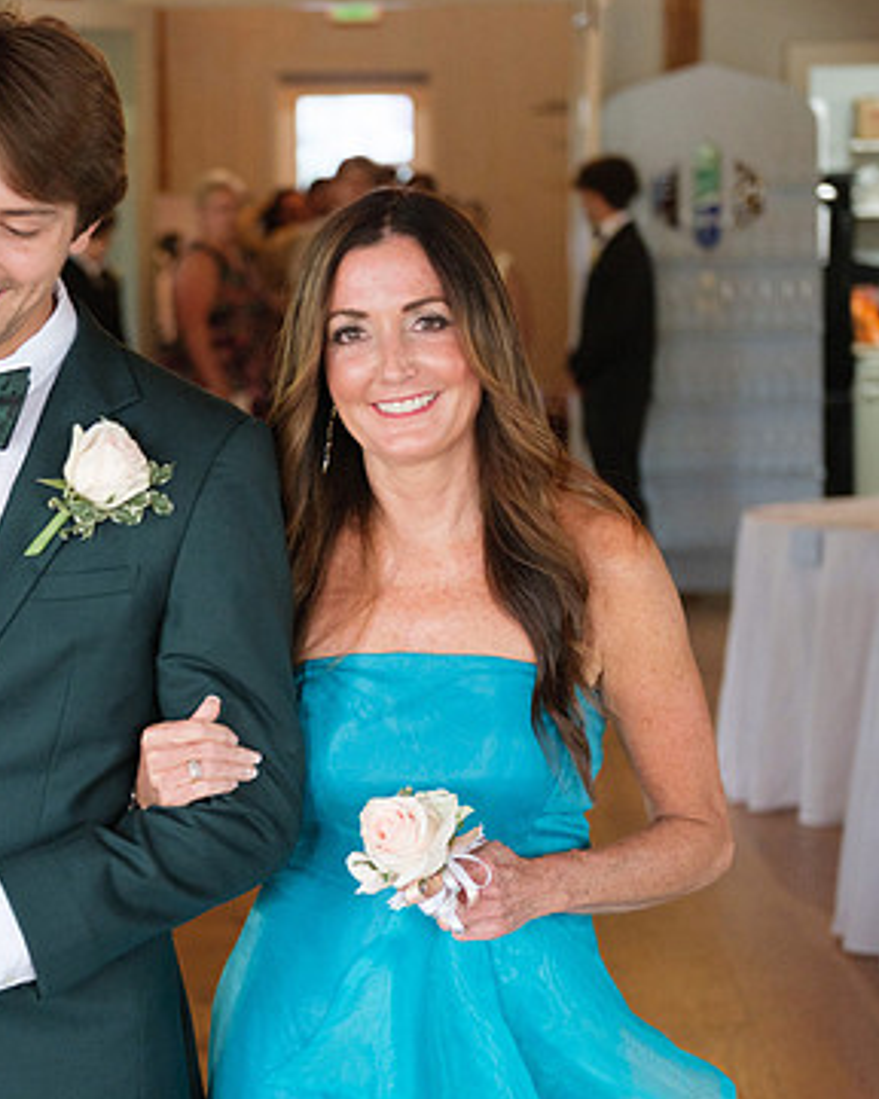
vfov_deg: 16.3
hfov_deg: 13.0
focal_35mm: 118
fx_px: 3837
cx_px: 159
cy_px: 579
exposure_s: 1/125
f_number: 2.8
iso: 800
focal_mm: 52
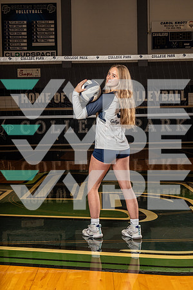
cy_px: 145
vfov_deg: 37.5
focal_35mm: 53
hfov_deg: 25.5
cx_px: 96
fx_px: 426
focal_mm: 53
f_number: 11
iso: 640
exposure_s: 1/250
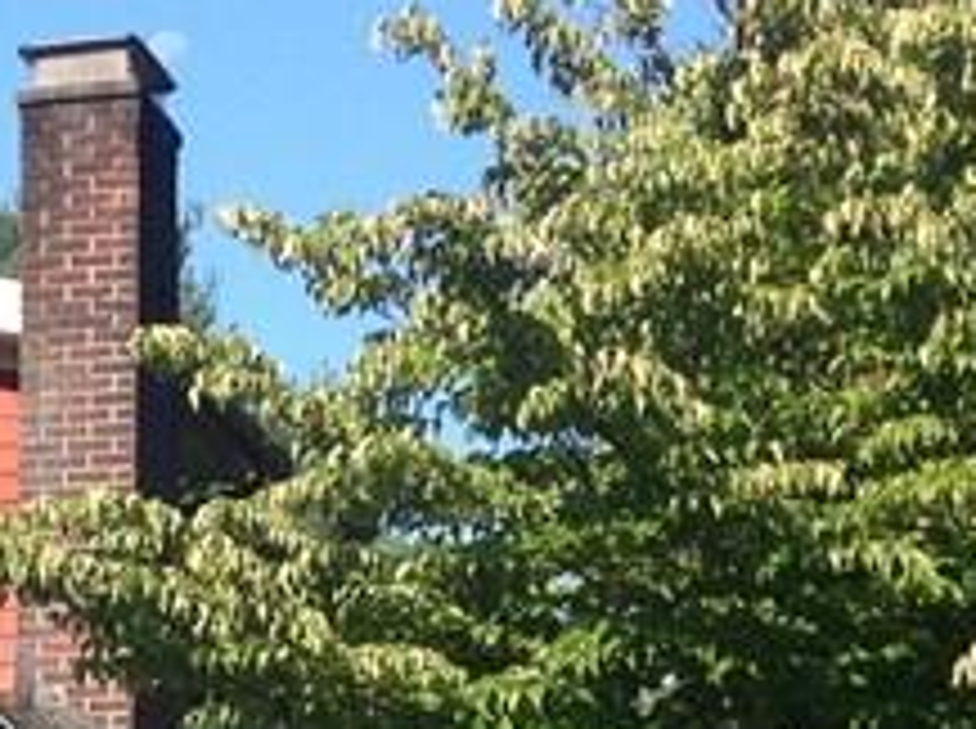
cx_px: -18
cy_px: 1148
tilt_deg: +1.9
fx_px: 4391
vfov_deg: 9.2
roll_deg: -1.4
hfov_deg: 12.5
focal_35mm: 156
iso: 50
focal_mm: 4.12
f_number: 2.4
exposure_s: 1/797
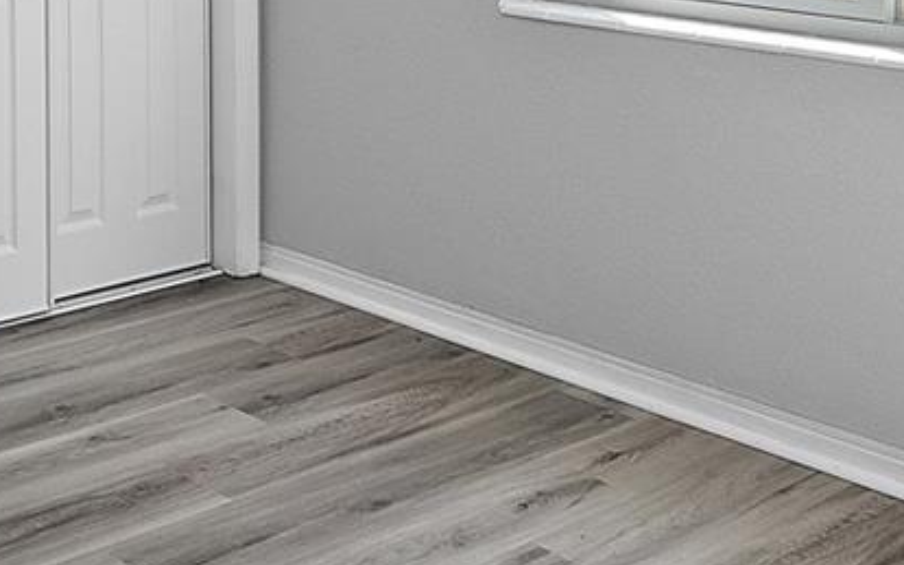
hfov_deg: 28.4
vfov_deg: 18.6
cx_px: -170
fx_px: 1553
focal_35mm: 63
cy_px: -247
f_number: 7.1
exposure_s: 1/60
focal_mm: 16
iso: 1600
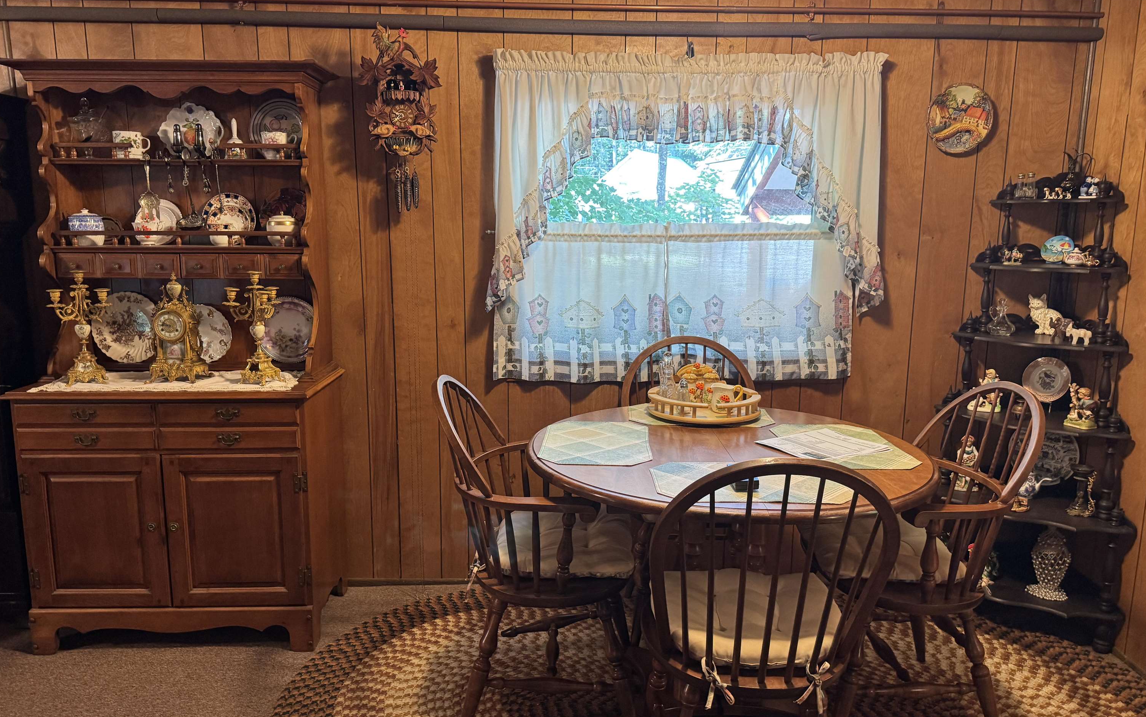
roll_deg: +0.3
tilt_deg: -9.7
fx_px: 812
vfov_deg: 47.6
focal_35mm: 26
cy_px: 361
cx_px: 570
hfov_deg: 70.4
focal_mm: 6.76
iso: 320
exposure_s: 1/60
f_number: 1.78
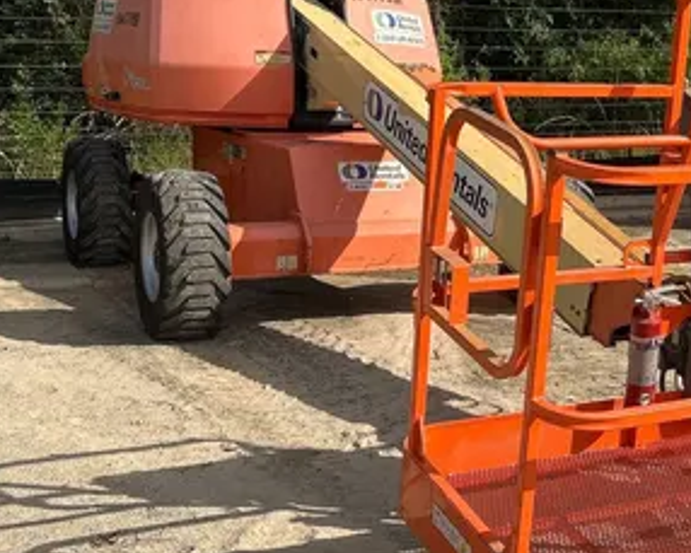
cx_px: 650
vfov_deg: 23.4
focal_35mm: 65
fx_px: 1330
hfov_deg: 27.8
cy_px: 194
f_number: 1.5
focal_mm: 5.7
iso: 50
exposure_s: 1/4444
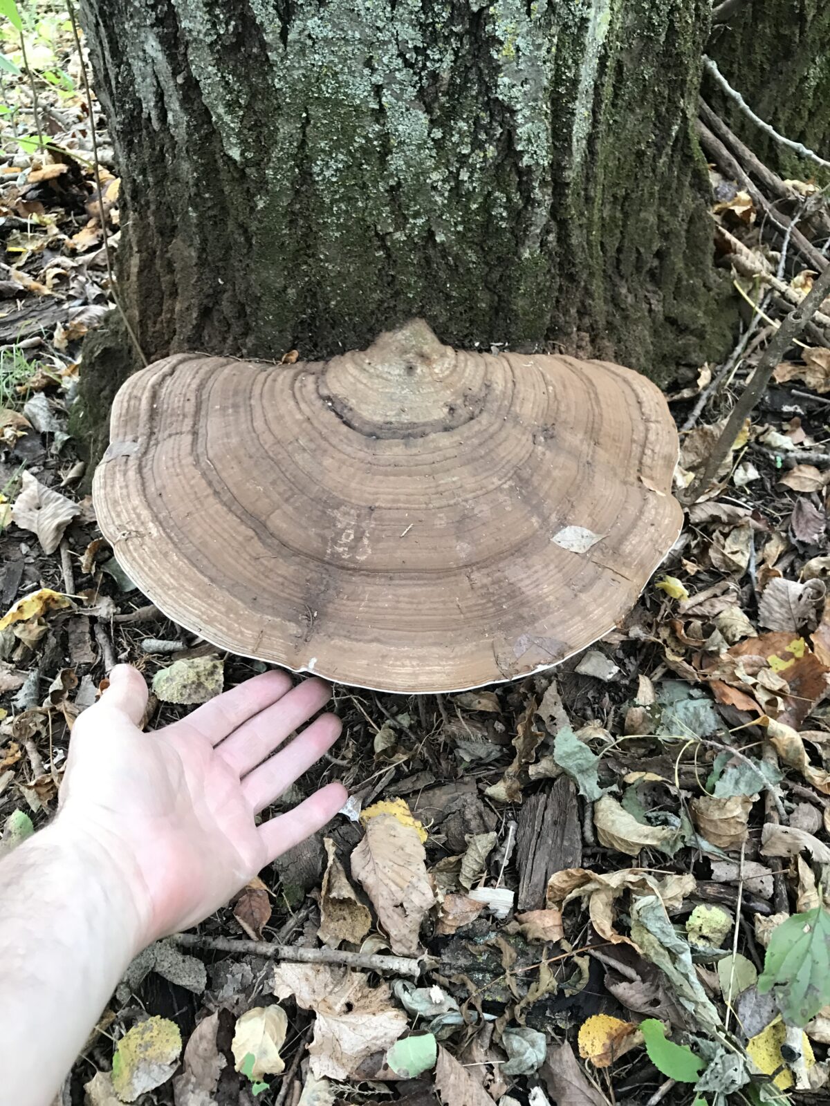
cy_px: 553
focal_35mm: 28
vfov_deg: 63.4
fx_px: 895
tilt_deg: -46.4
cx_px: 415
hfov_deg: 49.7
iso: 32
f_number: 1.8
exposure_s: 1/24
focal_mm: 3.99
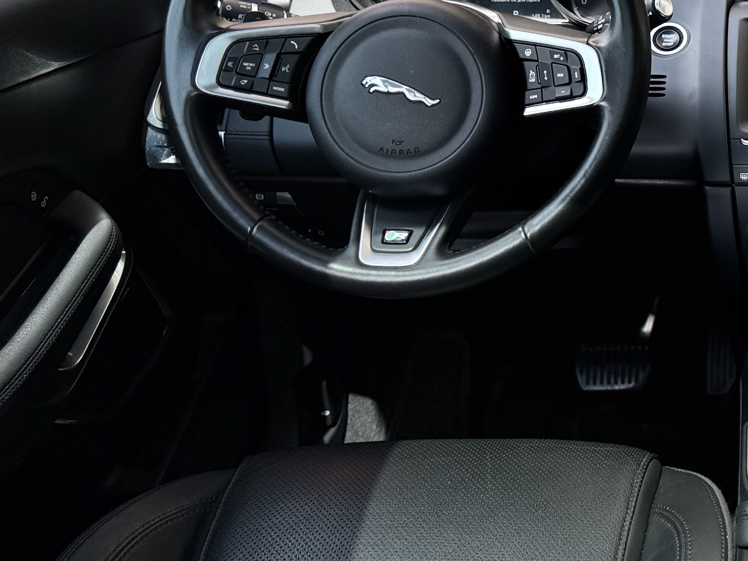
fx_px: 1210
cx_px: 865
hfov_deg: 30.0
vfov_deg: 25.7
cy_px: 113
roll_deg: -0.8
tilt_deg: -18.4
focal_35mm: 56
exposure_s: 1/495
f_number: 1.78
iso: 80
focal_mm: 6.76
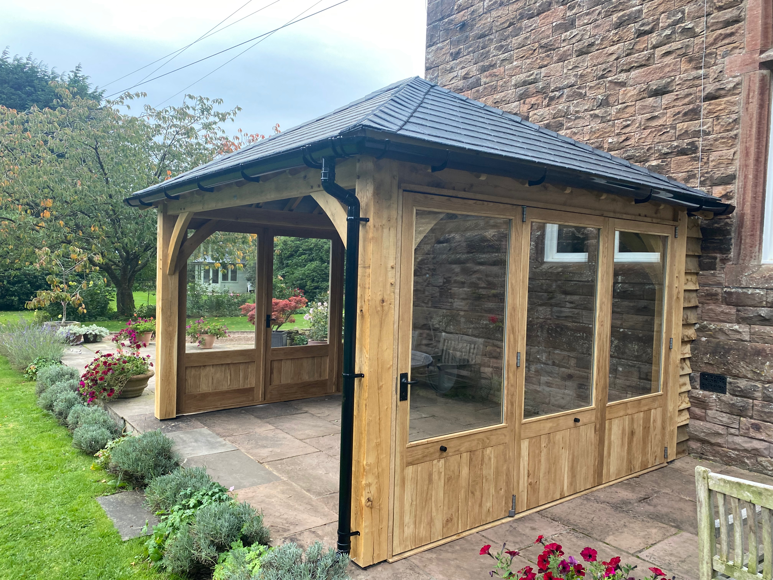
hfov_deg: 67.3
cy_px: 290
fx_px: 581
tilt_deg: -2.9
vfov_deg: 53.1
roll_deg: -1.0
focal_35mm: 26
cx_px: 386
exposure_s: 1/121
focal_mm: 4.25
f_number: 1.8
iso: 100
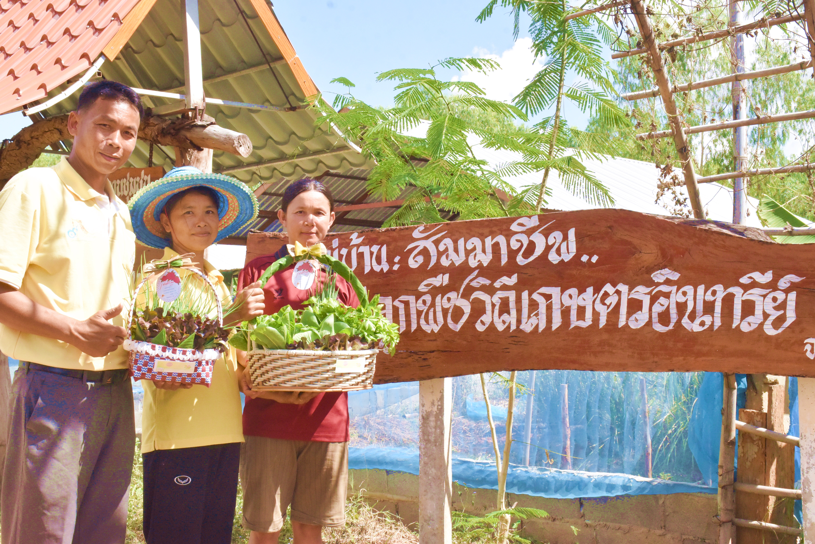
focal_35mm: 48
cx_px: 408
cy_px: 272
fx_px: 1087
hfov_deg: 41.1
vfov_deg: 28.1
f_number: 16
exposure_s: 1/1000
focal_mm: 32
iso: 3200
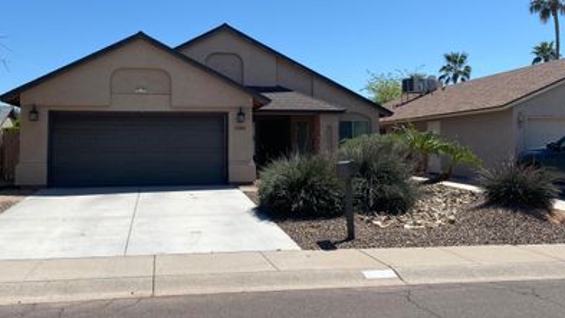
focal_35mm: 36
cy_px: 116
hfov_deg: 55.1
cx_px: 244
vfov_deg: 32.6
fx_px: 539
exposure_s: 1/3731
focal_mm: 4.25
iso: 32
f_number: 1.8
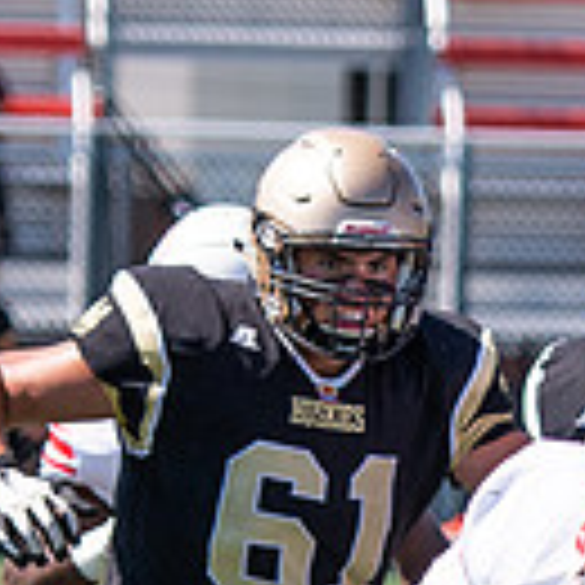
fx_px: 13250
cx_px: 714
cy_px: 878
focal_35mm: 693
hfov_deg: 2.5
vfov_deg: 2.5
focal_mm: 105
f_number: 2.8
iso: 160
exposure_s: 1/3200
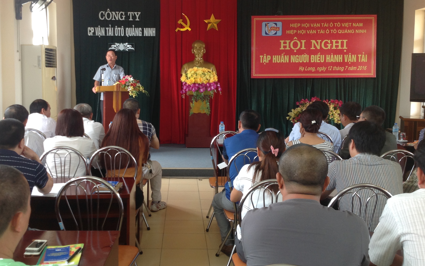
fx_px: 498
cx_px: 186
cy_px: 111
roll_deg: -0.1
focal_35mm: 43
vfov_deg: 29.8
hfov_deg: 46.1
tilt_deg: -1.8
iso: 64
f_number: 2.4
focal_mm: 4.28
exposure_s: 1/30
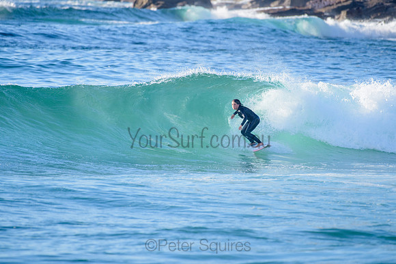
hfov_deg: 3.4
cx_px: 208
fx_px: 6748
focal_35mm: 613
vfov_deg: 2.2
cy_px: 105
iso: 720
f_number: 5.6
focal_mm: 500
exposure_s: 1/2000
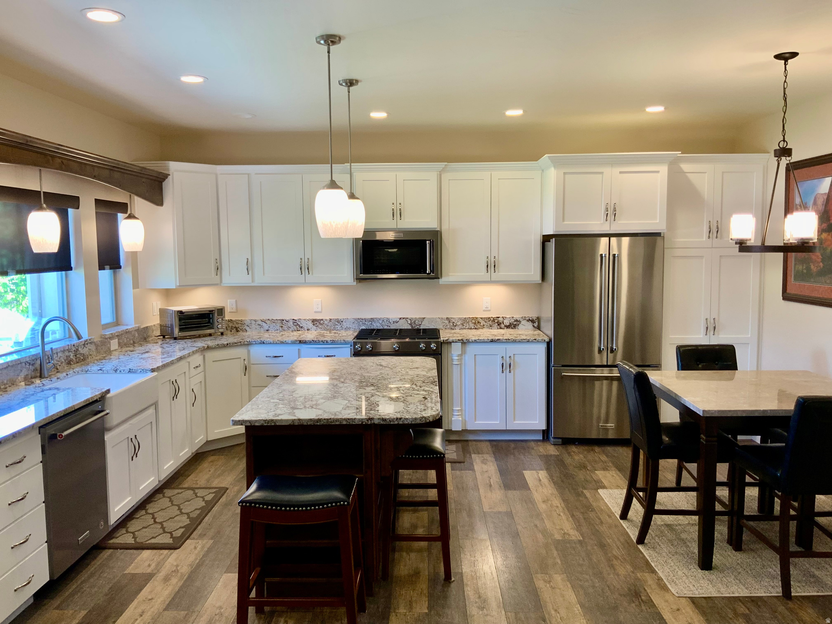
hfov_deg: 61.7
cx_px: 416
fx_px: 697
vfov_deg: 48.2
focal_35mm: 29
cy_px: 312
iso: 50
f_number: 1.8
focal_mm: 3
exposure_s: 1/60
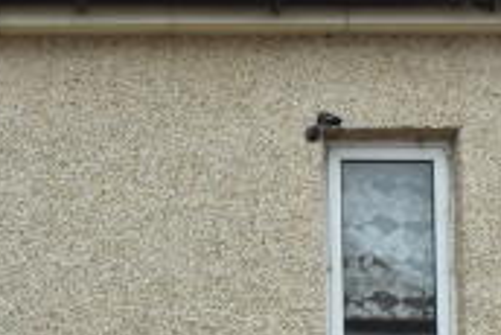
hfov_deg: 12.5
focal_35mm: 161
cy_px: 261
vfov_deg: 8.5
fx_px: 2242
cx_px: -47
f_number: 6.3
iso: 100
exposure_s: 1/200
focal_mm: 18
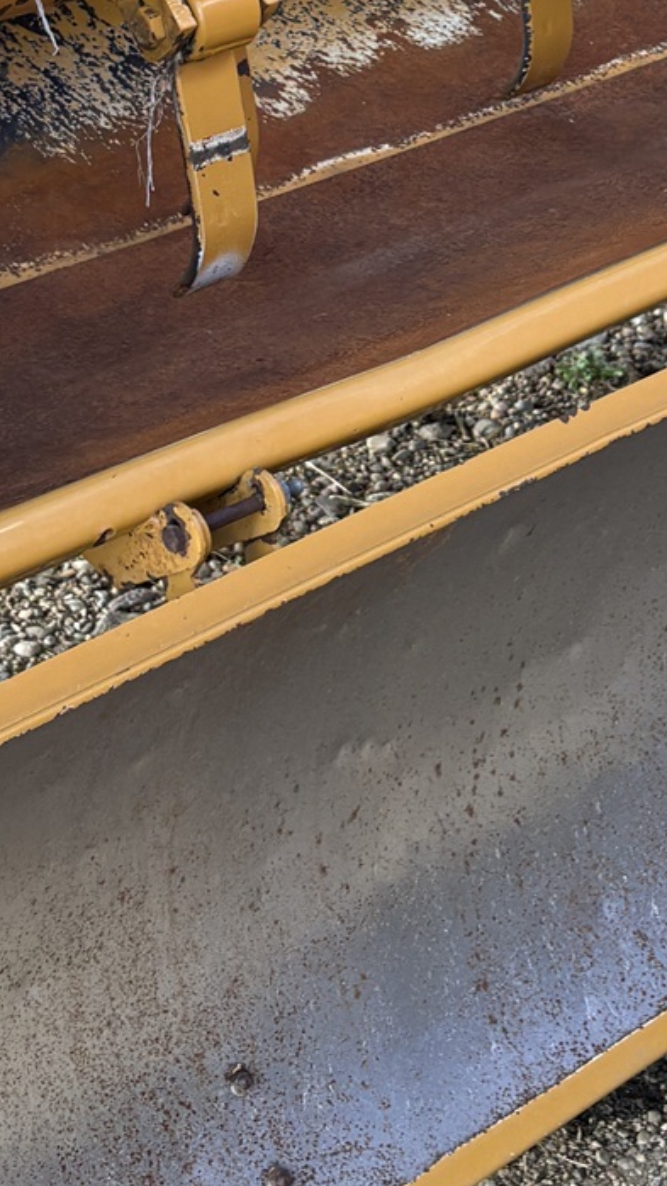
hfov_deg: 14.9
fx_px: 2548
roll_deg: +1.9
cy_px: 169
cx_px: 374
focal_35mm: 81
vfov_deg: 25.6
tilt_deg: -22.8
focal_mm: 5.96
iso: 40
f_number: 1.6
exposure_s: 1/174
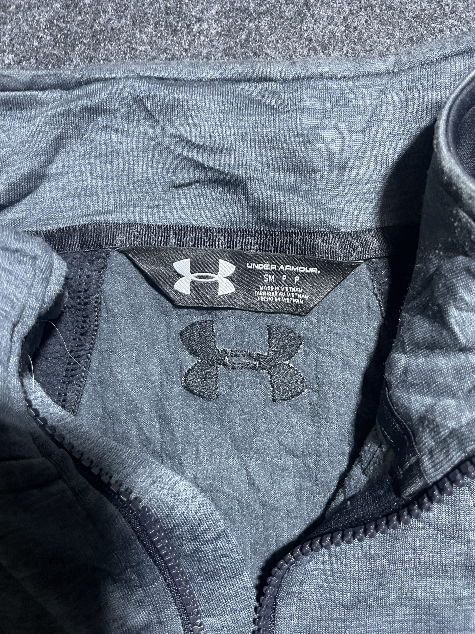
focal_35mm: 26
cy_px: 317
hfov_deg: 53.1
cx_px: 238
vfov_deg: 67.3
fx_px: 476
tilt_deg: -57.6
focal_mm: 4.2
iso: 200
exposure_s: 1/50
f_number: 1.6
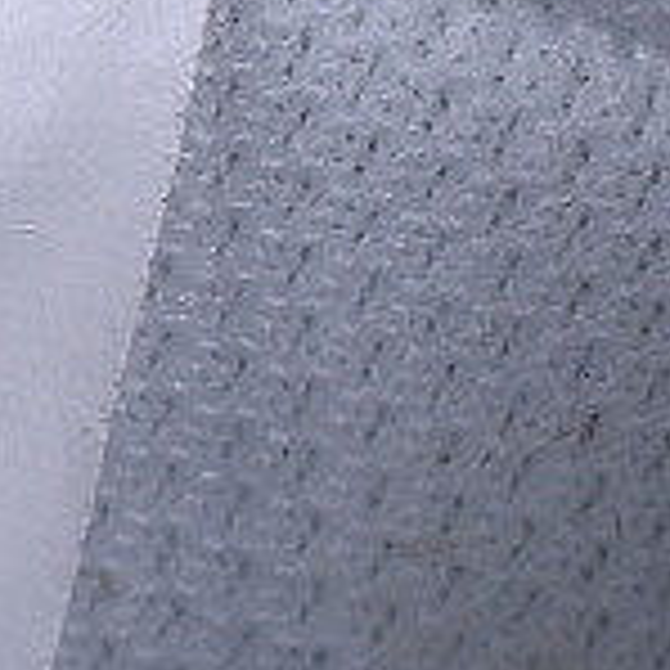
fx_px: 10095
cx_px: -567
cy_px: 432
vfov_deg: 3.8
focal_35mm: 461
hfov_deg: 3.8
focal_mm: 50
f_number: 7.1
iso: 160
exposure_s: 1/80
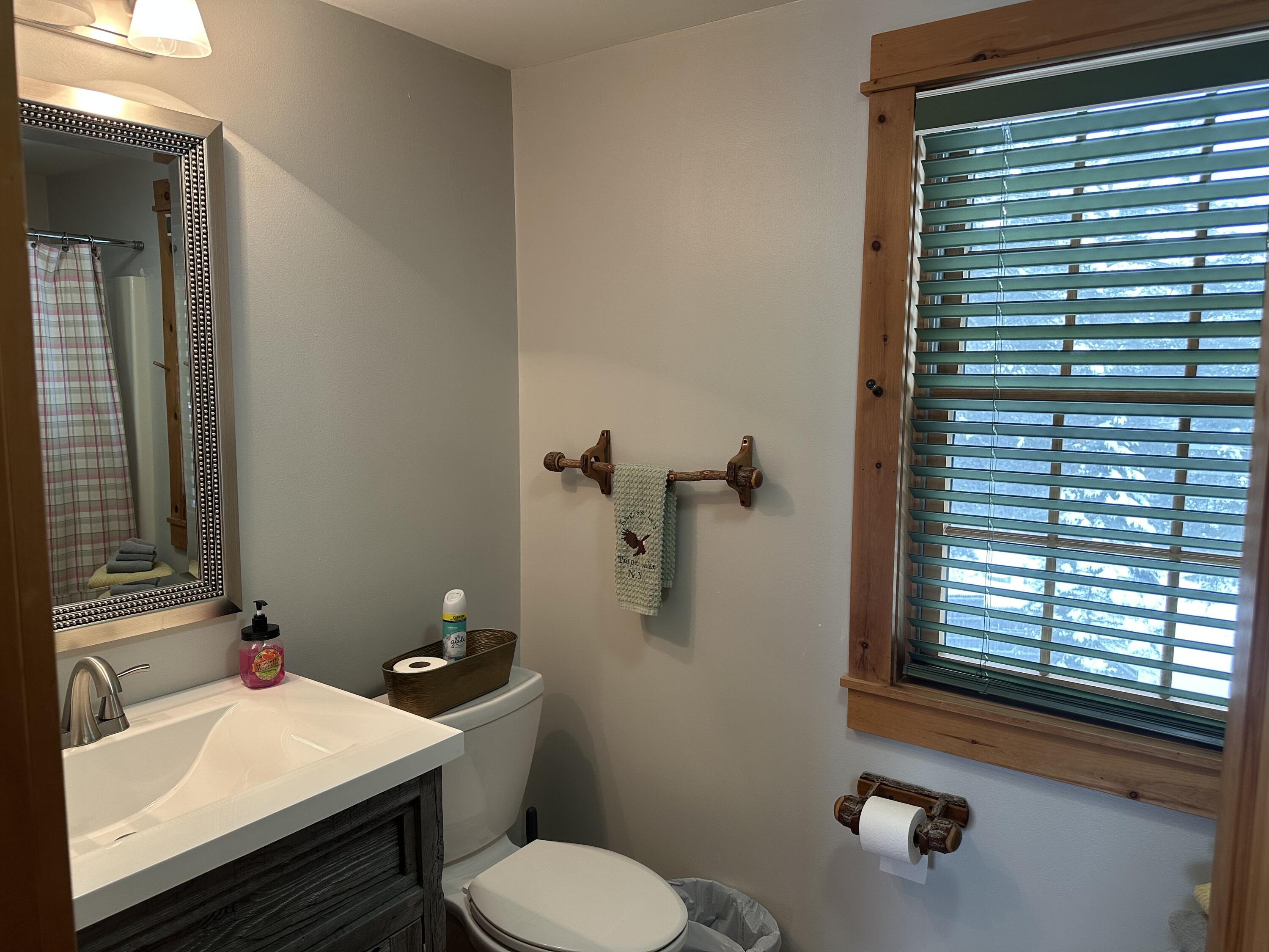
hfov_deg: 71.6
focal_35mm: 24
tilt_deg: -6.2
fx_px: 880
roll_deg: -0.1
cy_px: 476
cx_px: 634
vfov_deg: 56.8
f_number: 1.78
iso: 160
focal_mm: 6.86
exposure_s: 1/60
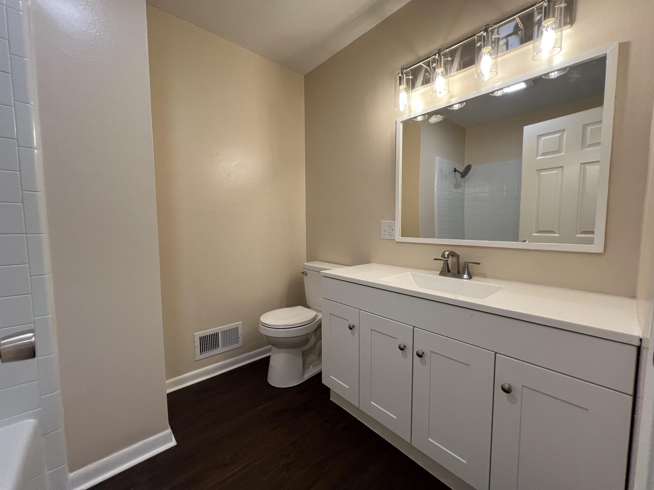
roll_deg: -0.6
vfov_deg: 89.9
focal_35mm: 13
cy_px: 245
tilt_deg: -4.9
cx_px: 327
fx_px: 246
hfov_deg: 106.2
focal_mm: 1.57
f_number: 1.8
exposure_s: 1/120
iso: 125
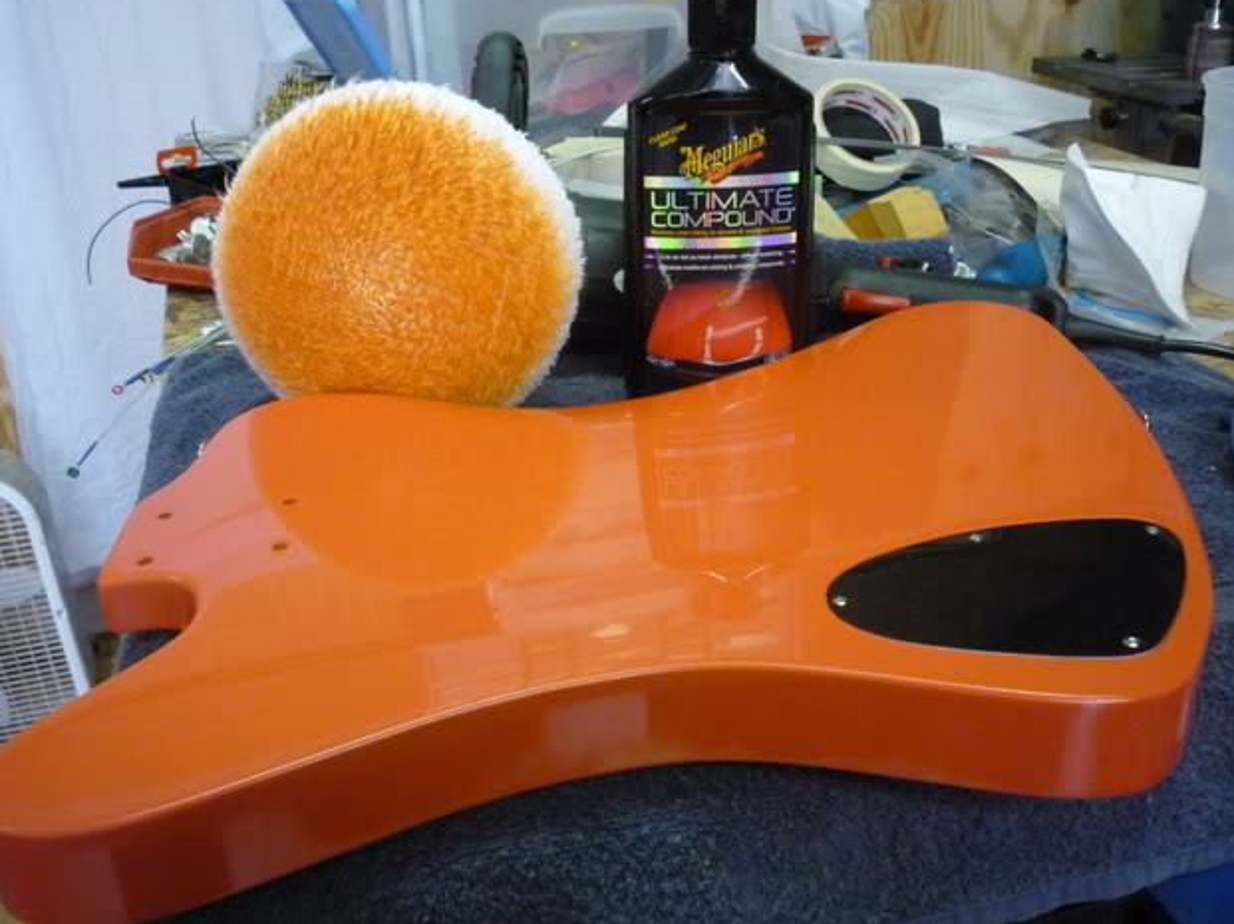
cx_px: 604
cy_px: 449
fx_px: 1176
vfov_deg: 42.9
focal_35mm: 33
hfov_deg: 55.4
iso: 400
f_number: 3.3
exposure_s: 1/25
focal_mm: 5.2
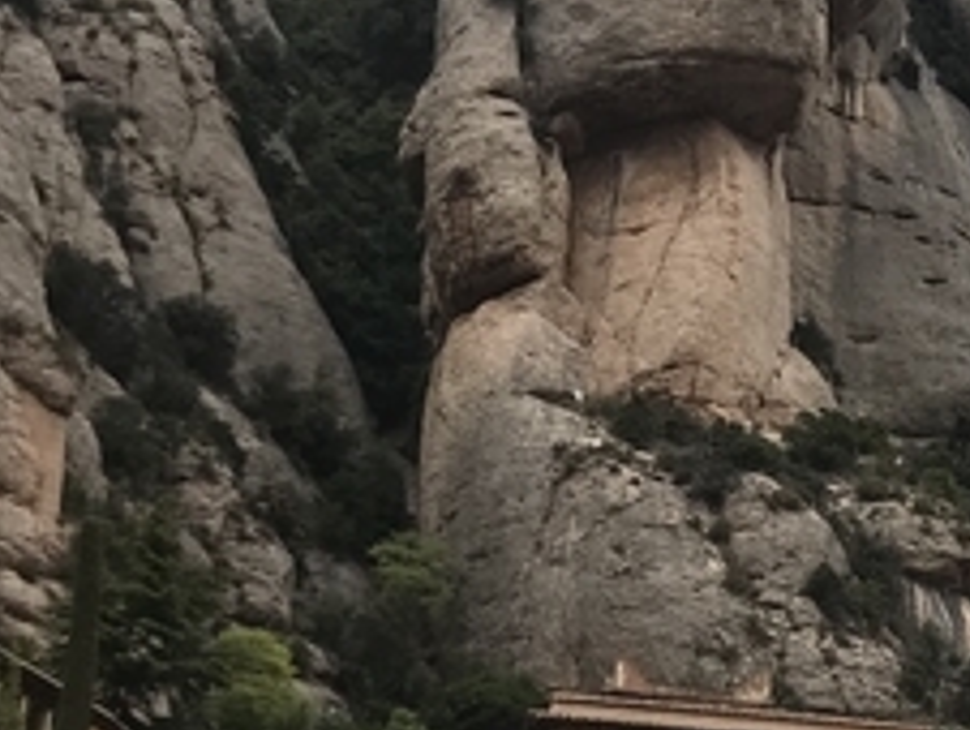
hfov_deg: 18.8
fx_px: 2777
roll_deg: -2.1
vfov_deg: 14.4
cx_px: 1133
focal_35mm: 99
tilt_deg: +12.6
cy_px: 906
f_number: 1.8
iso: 20
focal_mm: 3.99
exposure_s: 1/1429
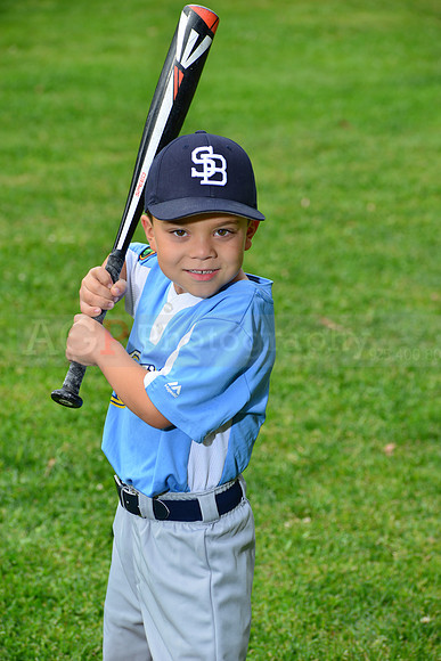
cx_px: 220
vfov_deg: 12.1
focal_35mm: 170
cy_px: 330
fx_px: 3122
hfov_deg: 8.1
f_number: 10
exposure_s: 1/200
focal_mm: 170
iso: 160
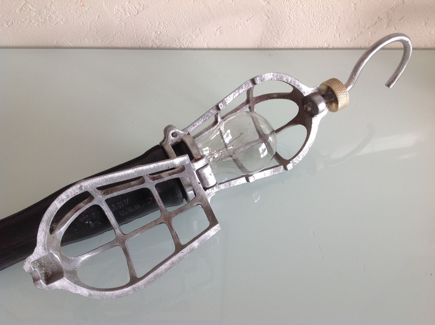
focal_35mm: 35
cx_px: 218
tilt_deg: -54.3
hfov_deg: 52.7
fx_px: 439
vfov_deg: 40.6
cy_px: 162
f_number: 2.4
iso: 64
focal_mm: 4.28
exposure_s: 1/120
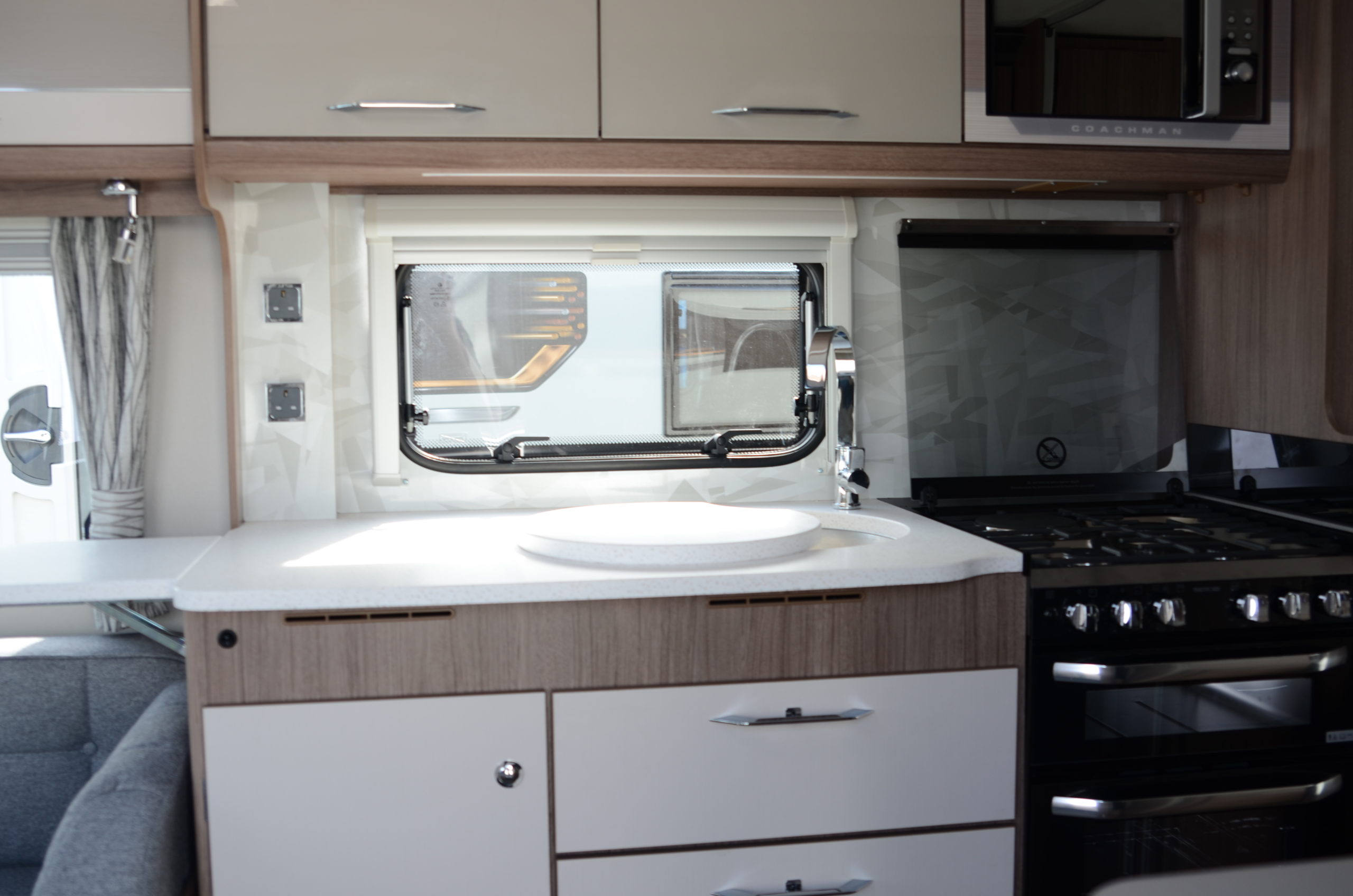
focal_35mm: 36
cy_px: 448
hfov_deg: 53.2
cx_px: 676
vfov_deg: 36.7
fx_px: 1350
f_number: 3.2
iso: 100
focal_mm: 24
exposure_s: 1/40
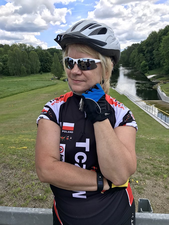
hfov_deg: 49.7
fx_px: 182
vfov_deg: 63.4
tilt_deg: -16.0
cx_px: 84
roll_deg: +3.5
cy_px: 112
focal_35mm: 28
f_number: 1.8
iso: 20
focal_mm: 3.99
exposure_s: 1/977
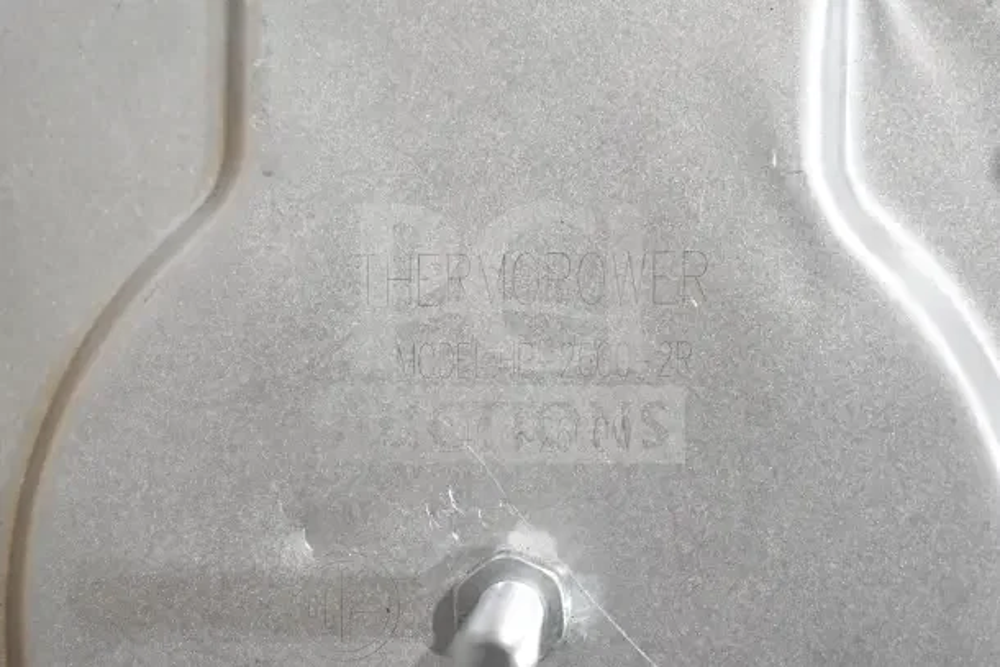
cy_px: 334
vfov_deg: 19.7
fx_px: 1917
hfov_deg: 29.2
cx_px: 500
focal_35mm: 69
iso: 3600
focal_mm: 46
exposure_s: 1/80
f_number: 5.3
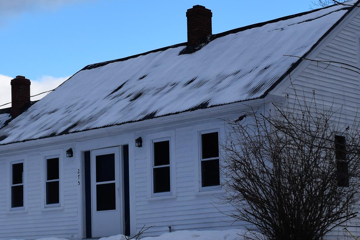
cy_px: 151
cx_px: 145
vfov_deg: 15.2
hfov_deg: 22.6
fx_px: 900
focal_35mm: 90
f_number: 10
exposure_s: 1/400
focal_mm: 24
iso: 200
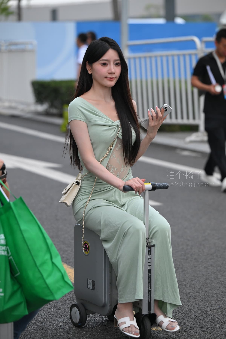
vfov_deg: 17.8
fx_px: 1083
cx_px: 113
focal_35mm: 115
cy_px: 170
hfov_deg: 11.9
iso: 1400
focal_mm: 115
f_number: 3.5
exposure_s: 1/500
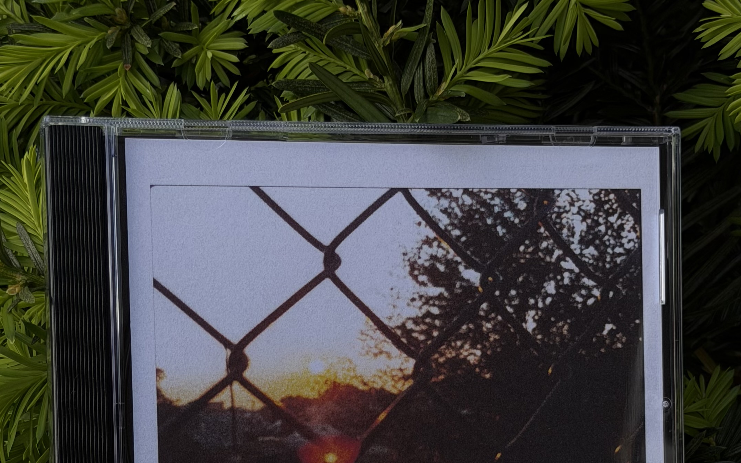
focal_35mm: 68
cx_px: 370
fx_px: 1373
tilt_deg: -79.9
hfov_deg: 30.2
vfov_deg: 18.8
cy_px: 429
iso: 64
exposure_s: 1/987
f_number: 1.78
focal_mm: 6.76
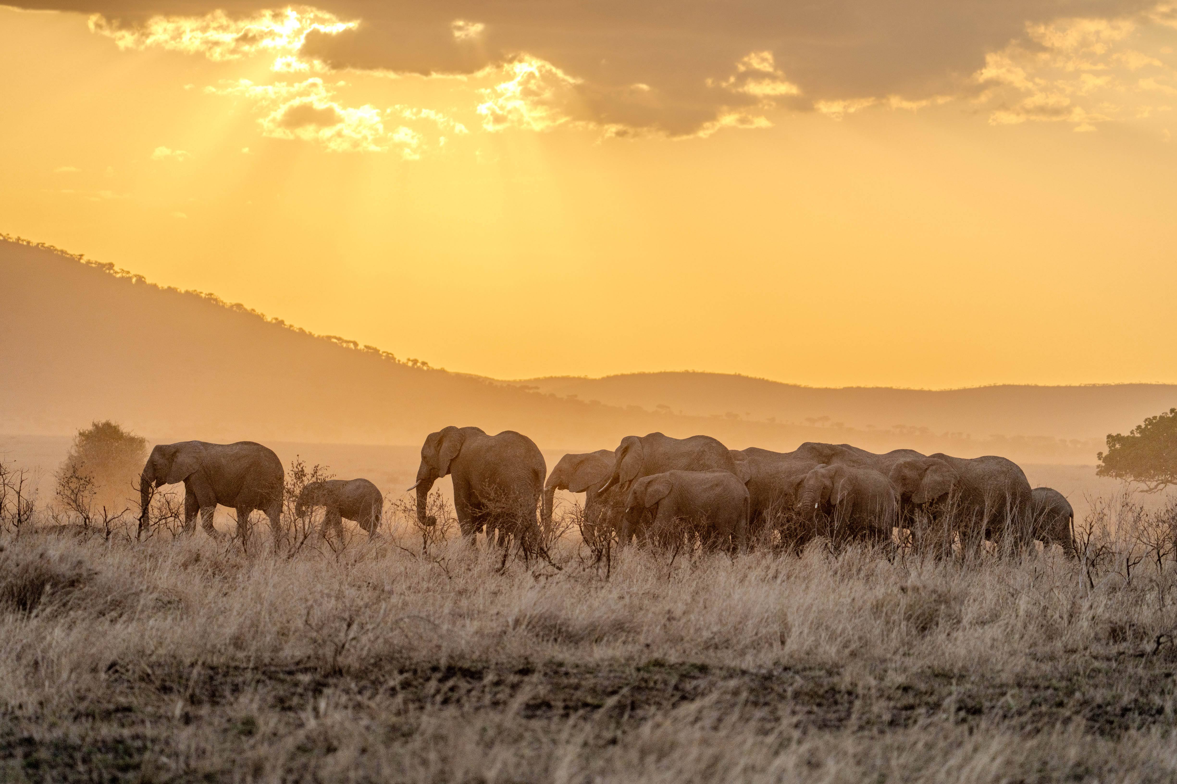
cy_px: 392
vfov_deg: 6.9
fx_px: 6538
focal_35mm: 200
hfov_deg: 10.3
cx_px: 588
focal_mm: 200
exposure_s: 1/1000
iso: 500
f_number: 5.6
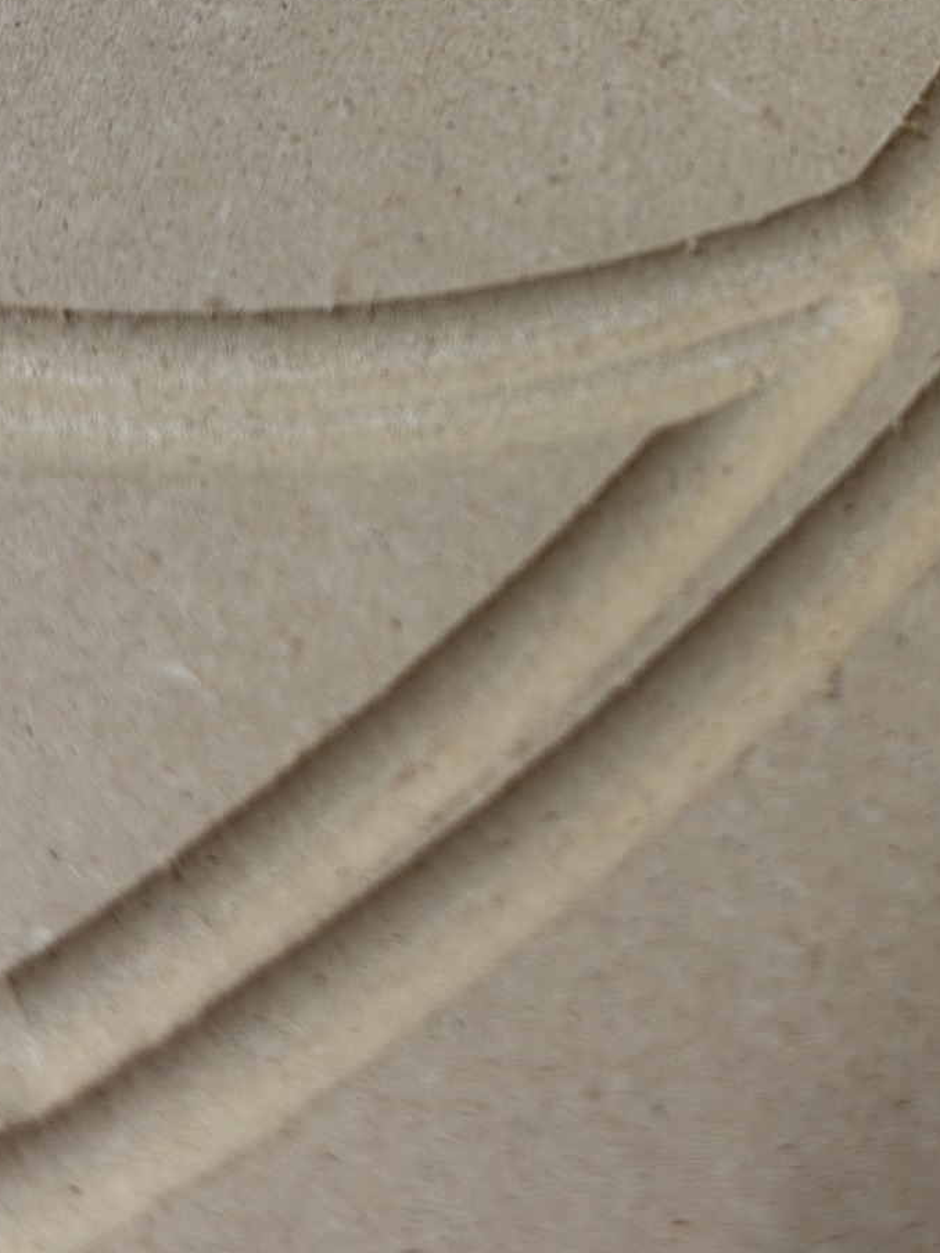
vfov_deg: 22.7
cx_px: 767
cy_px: 223
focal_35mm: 85
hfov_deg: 17.2
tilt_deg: -58.9
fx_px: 3078
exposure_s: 1/60
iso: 160
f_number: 1.78
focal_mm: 6.76
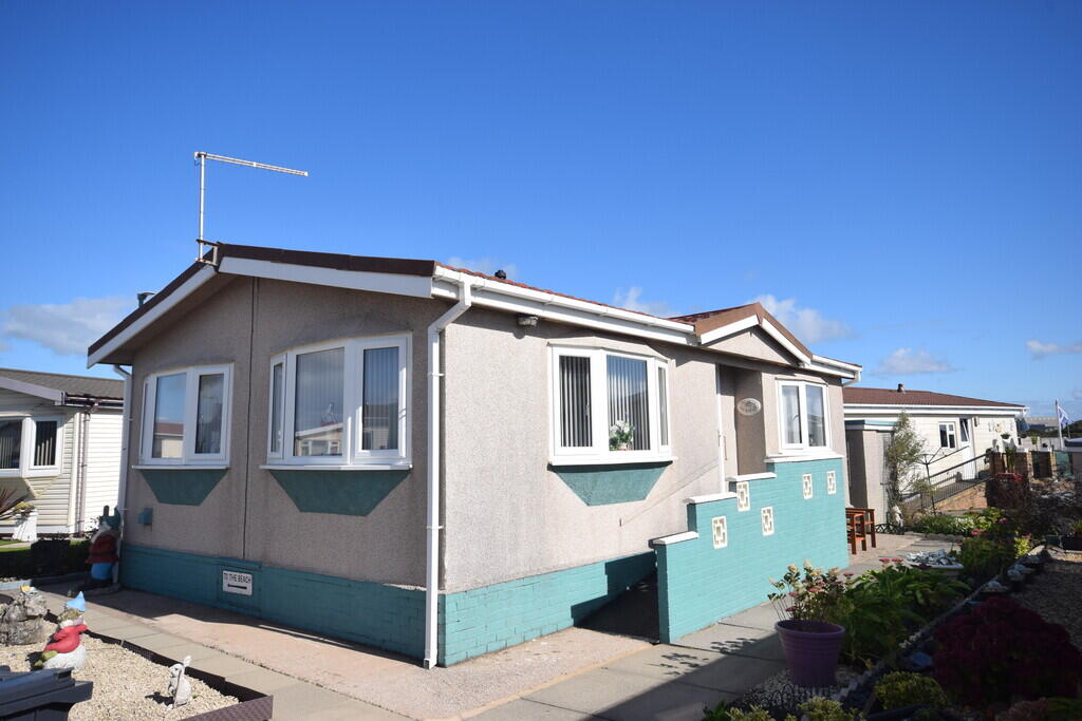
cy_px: 360
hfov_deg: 73.7
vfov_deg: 53.1
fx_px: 721
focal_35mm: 24
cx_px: 541
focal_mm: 16
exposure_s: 1/400
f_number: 10
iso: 200
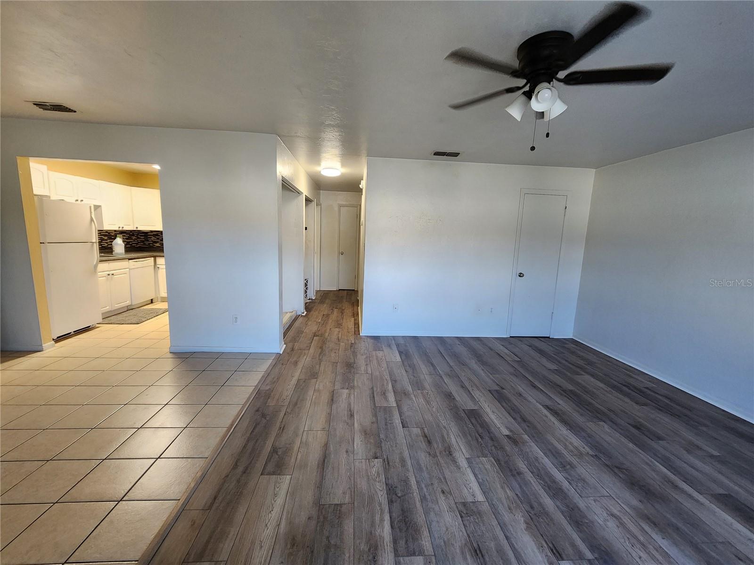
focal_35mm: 13
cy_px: 282
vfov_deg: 89.9
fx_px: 283
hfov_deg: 106.2
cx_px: 377
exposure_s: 1/60
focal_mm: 2.2
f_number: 2.2
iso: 250
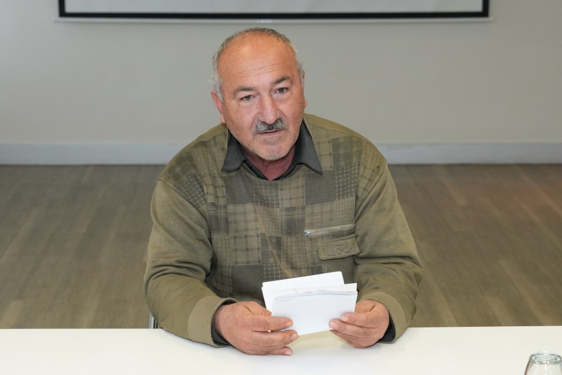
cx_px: 281
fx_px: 1546
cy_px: 188
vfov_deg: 13.8
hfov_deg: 20.6
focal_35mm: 99
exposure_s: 1/320
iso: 1600
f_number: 5.6
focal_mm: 66
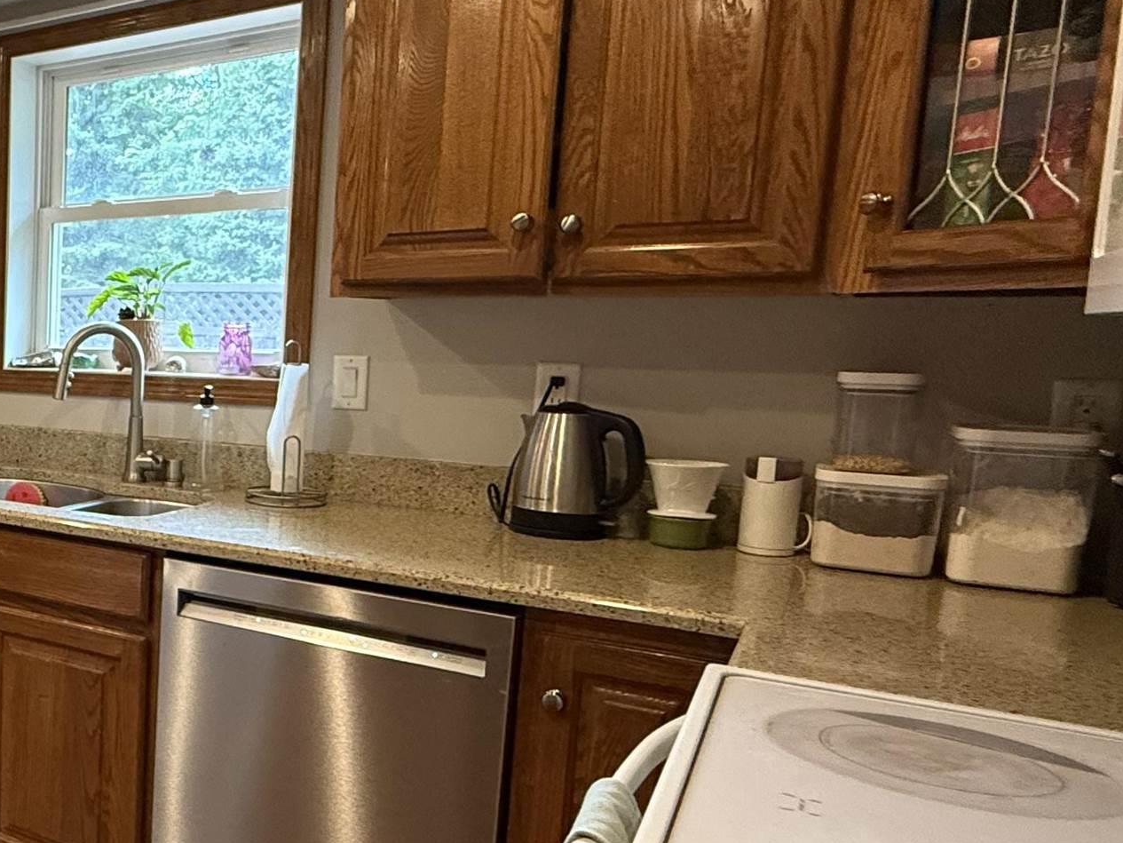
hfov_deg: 43.2
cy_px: 462
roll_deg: -0.5
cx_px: -83
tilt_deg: -7.0
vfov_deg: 41.8
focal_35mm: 34
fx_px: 1103
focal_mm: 2.22
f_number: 2.2
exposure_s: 1/60
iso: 400
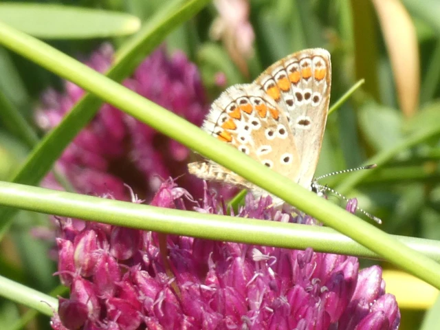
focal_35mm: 157
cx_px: 220
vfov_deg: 9.5
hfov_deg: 12.6
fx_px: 1996
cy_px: 165
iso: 160
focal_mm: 28.1
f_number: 7.1
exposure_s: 1/80
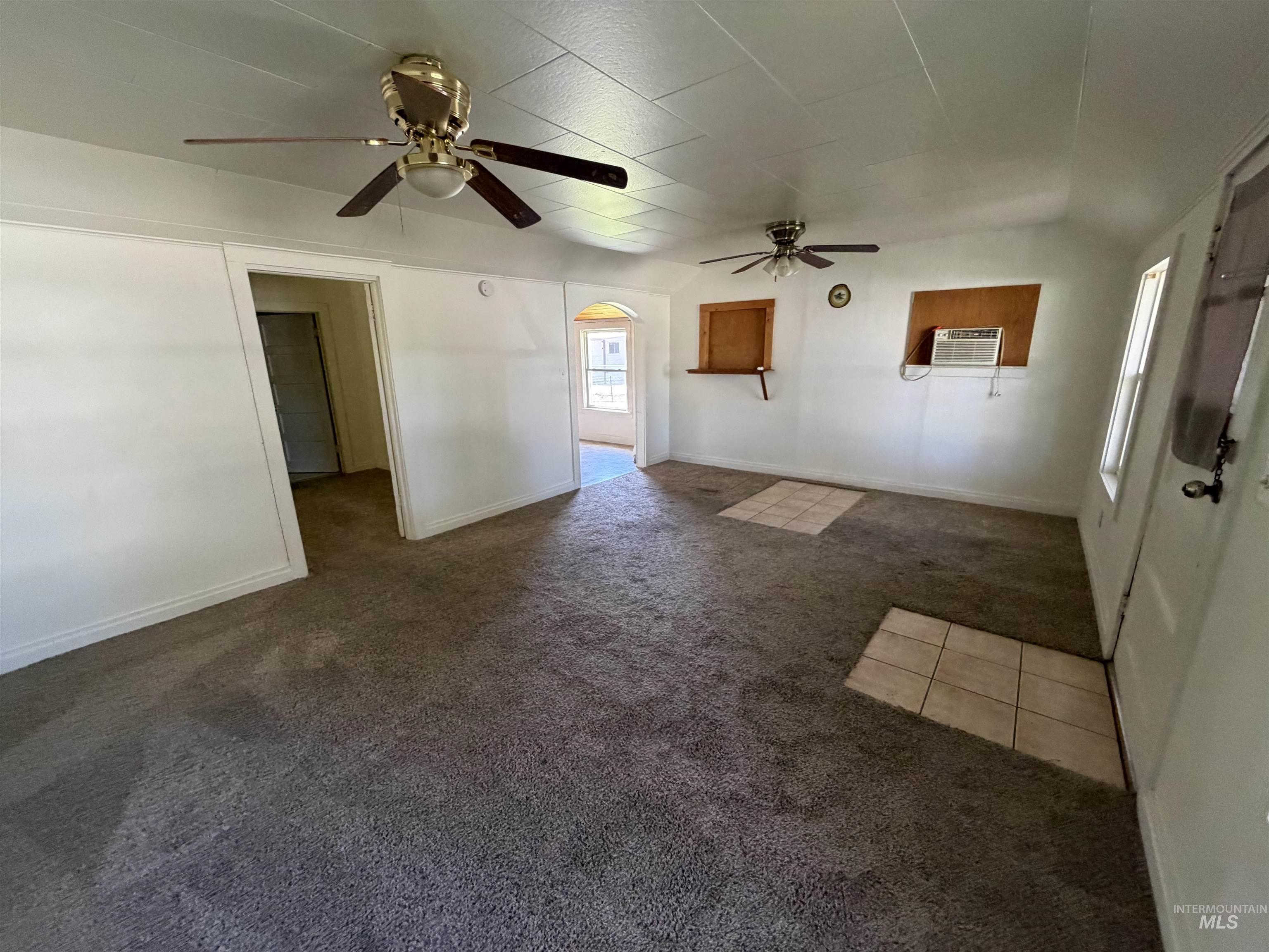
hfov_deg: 102.1
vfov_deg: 85.7
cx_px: 634
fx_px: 513
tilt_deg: -13.8
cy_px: 476
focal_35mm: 14
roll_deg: +0.8
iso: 400
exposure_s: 1/60
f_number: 2.2
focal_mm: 2.22
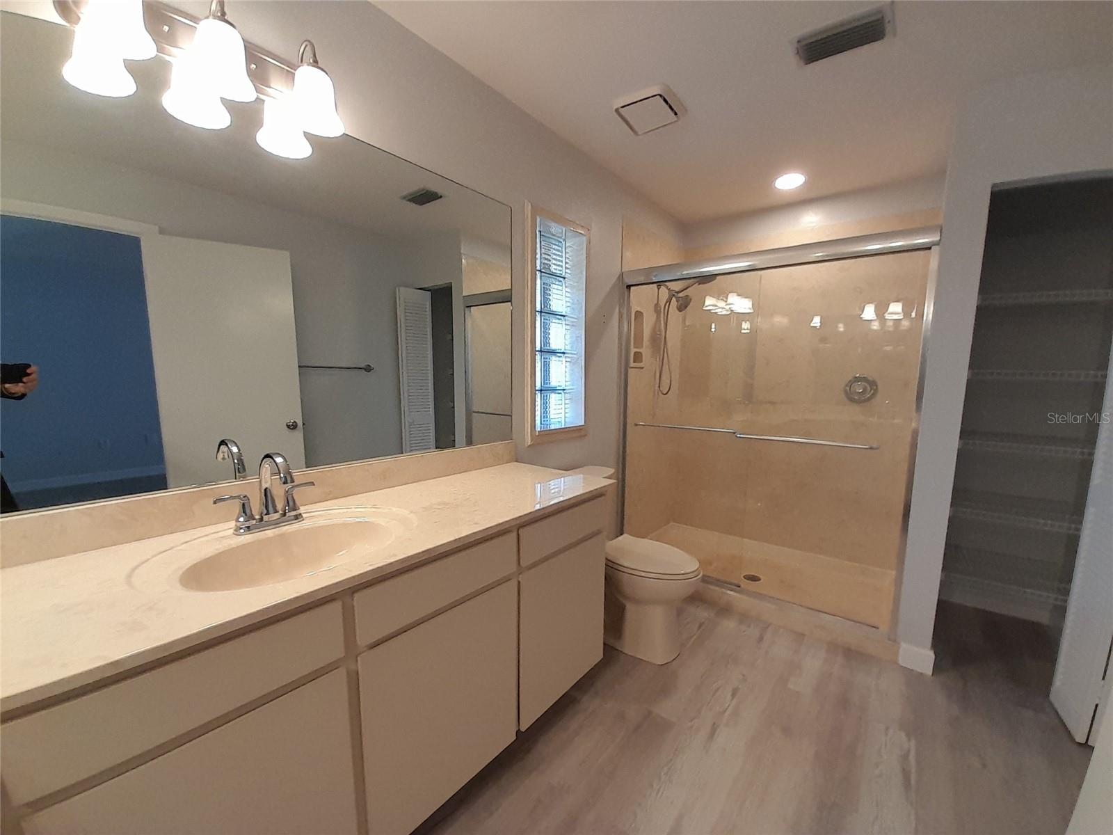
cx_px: 556
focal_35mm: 13
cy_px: 418
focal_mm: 1.13
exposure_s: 1/40
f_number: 2.2
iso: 80
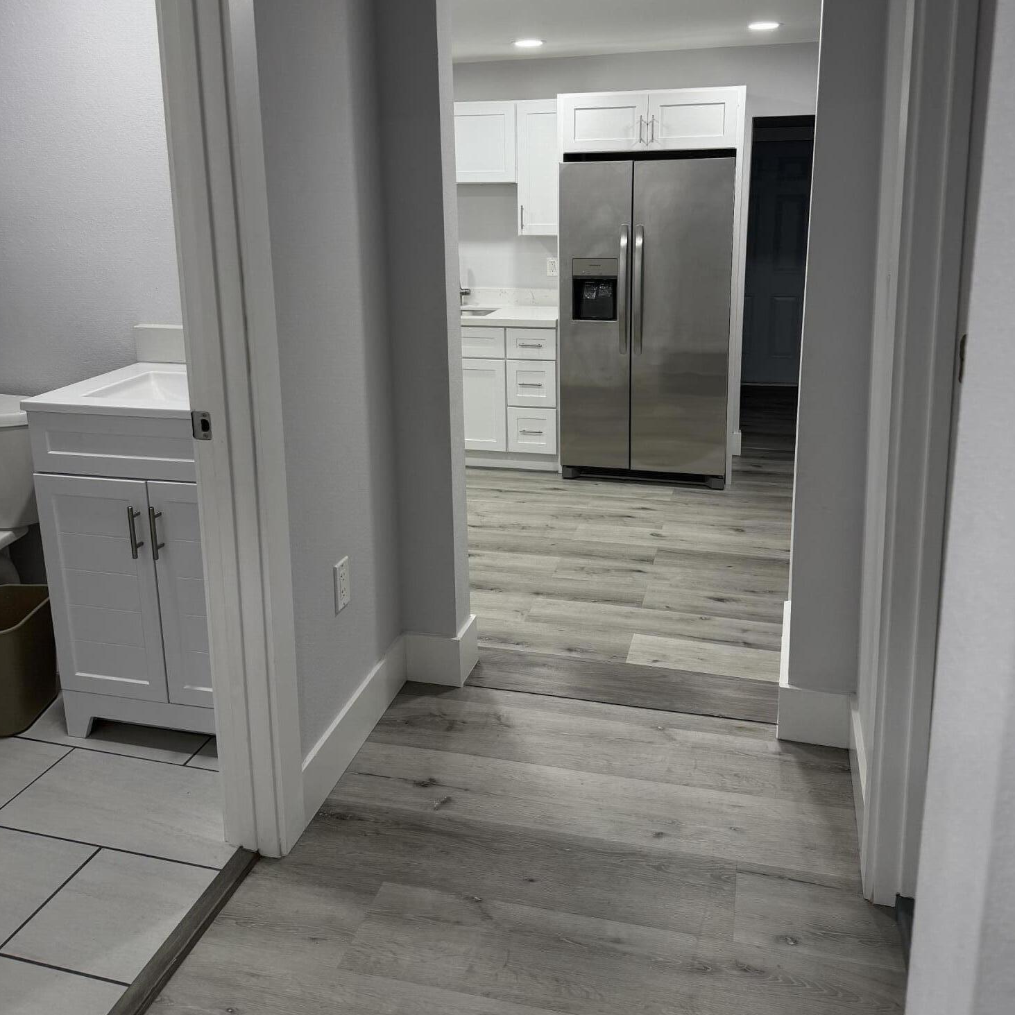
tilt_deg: -12.7
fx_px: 962
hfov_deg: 55.6
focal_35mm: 29
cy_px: 393
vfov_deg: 55.1
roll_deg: +1.4
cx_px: 512
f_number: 1.78
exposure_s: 1/120
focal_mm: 6.76
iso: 160
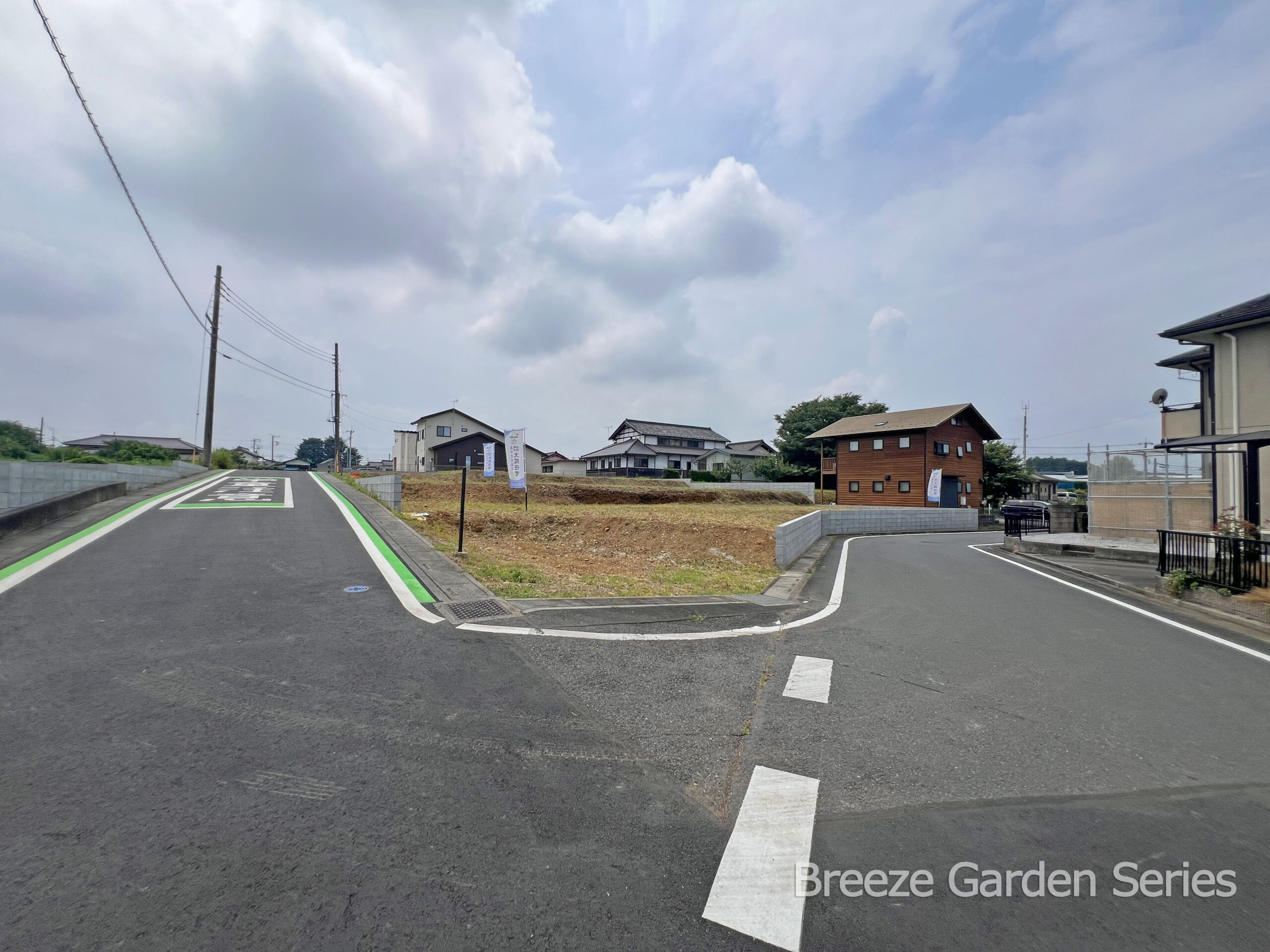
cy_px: 476
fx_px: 477
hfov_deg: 106.2
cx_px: 635
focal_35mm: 13
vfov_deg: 89.9
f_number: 1.8
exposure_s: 1/3040
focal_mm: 1.57
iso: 32
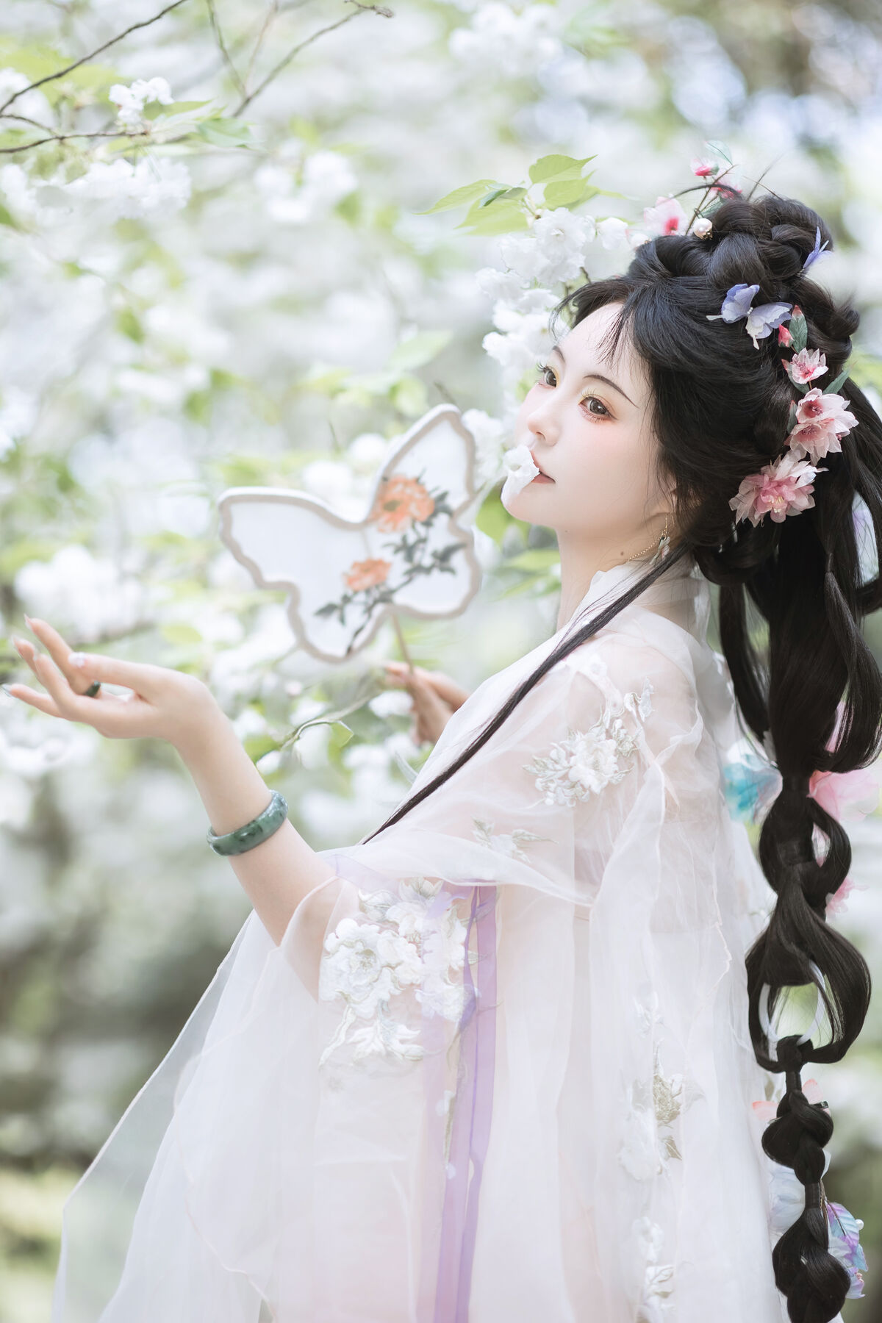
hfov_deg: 16.1
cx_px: 441
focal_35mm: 85
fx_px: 3124
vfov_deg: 23.9
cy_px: 662
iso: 100
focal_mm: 85
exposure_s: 1/500
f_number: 1.8
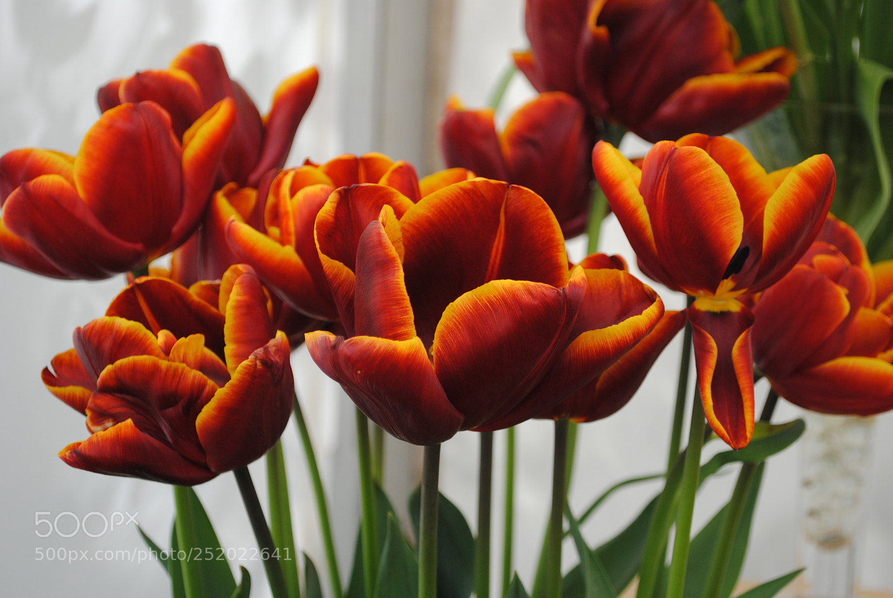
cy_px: 299
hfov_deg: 28.0
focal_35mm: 72
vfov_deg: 19.0
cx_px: 446
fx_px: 1788
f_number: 5.3
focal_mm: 48
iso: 220
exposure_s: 1/60
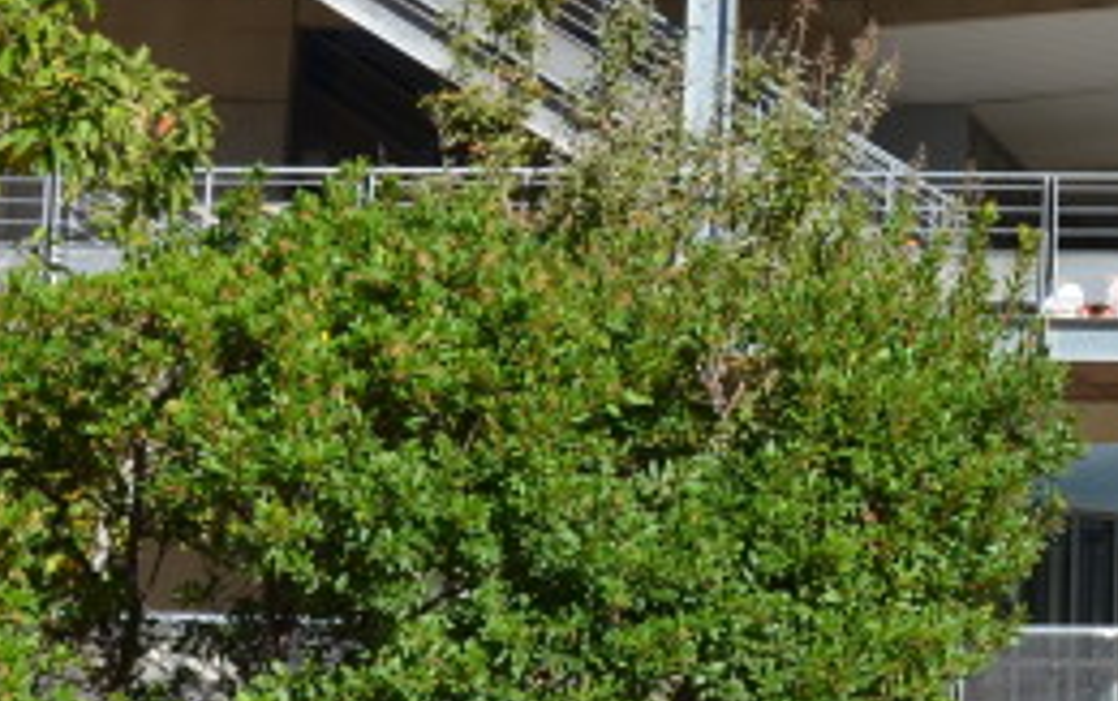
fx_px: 3842
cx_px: 1458
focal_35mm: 126
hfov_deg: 15.7
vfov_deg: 10.4
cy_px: 86
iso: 100
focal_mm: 21
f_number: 9
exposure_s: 1/320
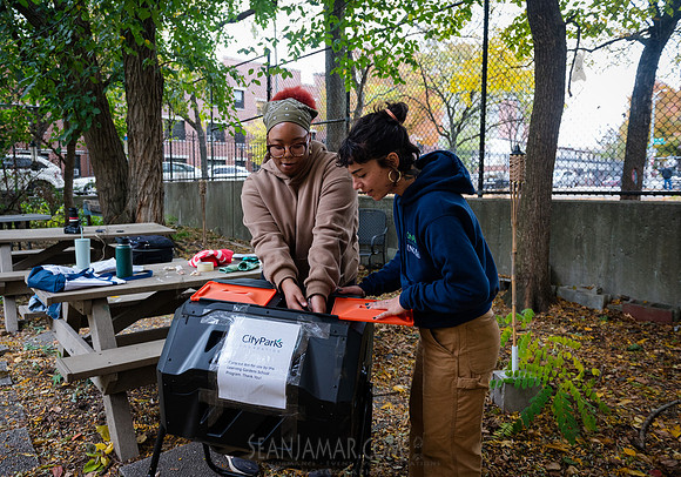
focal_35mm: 25
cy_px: 235
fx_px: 488
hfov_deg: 69.8
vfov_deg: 52.1
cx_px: 322
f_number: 4.5
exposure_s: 1/200
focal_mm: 24
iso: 2000
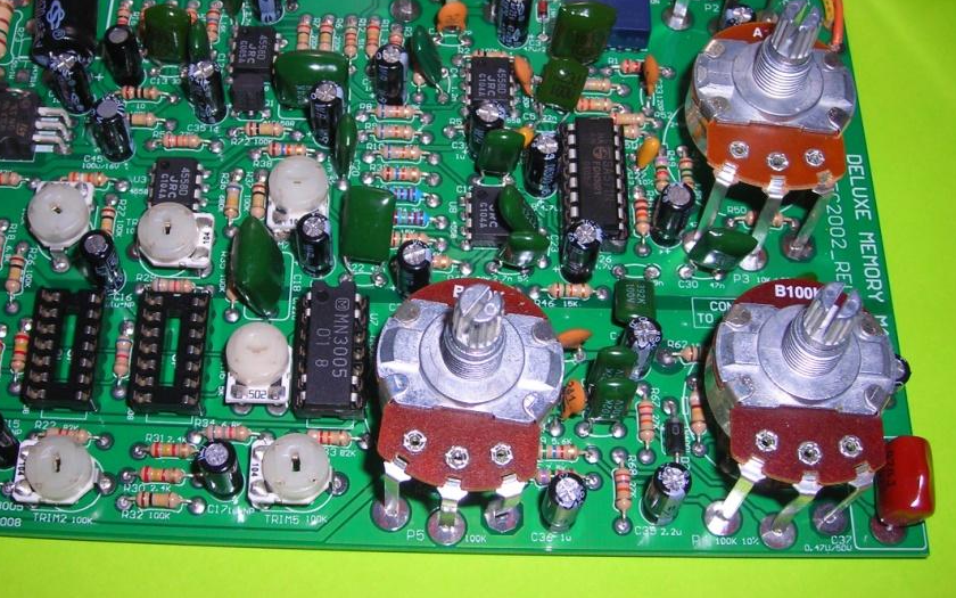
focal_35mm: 53
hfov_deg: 38.1
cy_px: 227
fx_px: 1381
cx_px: 388
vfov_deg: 24.4
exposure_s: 1/60.1
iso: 50
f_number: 6.6
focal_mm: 6.8
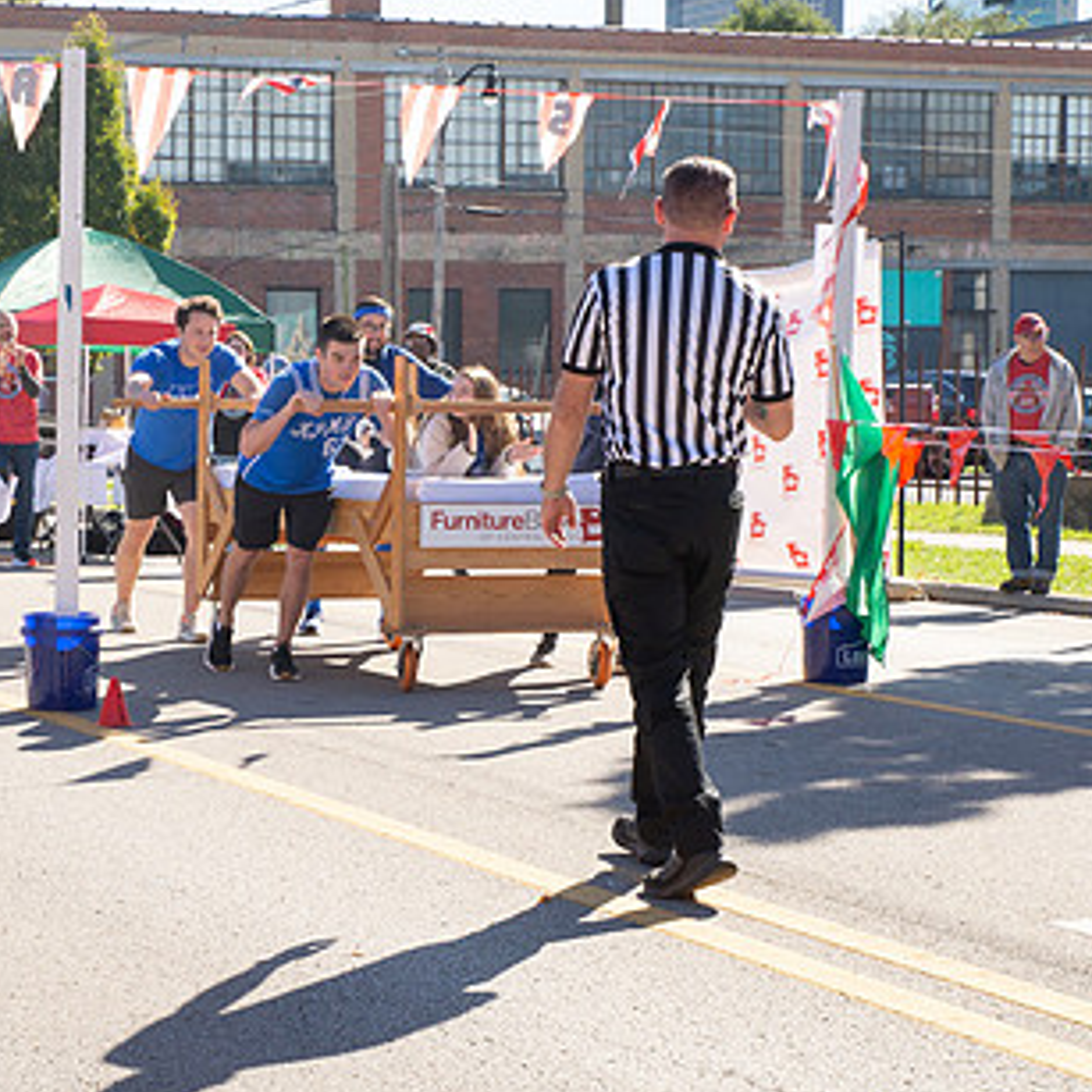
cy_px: 523
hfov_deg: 18.9
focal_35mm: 90
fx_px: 3212
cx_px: 102
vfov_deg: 19.3
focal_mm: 48
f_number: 11
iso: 500
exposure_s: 1/320
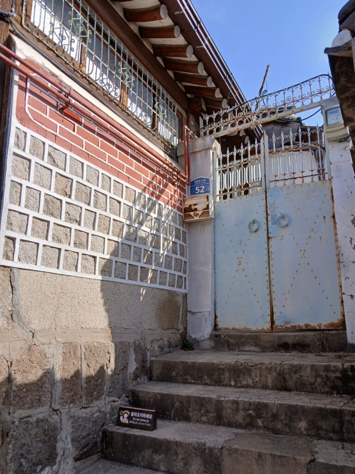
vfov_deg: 67.3
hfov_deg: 53.1
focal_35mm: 26
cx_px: 178
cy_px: 237
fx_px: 356
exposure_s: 1/413
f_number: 1.8
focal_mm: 3.98
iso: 20
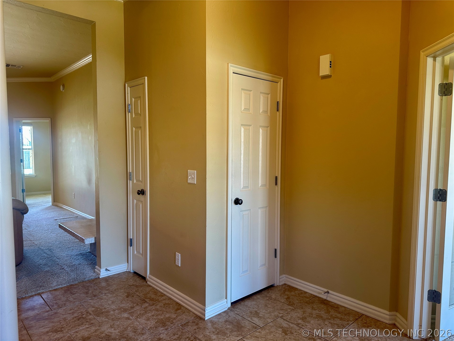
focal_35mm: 24
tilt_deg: -4.9
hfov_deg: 71.6
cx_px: 227
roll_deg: -0.6
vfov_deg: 56.8
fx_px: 315
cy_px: 170
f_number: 1.78
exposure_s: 1/60
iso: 125
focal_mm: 6.86
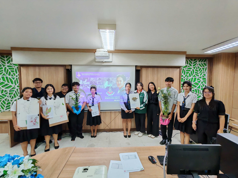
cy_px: 89
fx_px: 110
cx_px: 119
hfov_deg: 94.5
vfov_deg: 78.1
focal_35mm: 16
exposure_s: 1/33
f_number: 2.2
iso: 400
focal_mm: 1.96
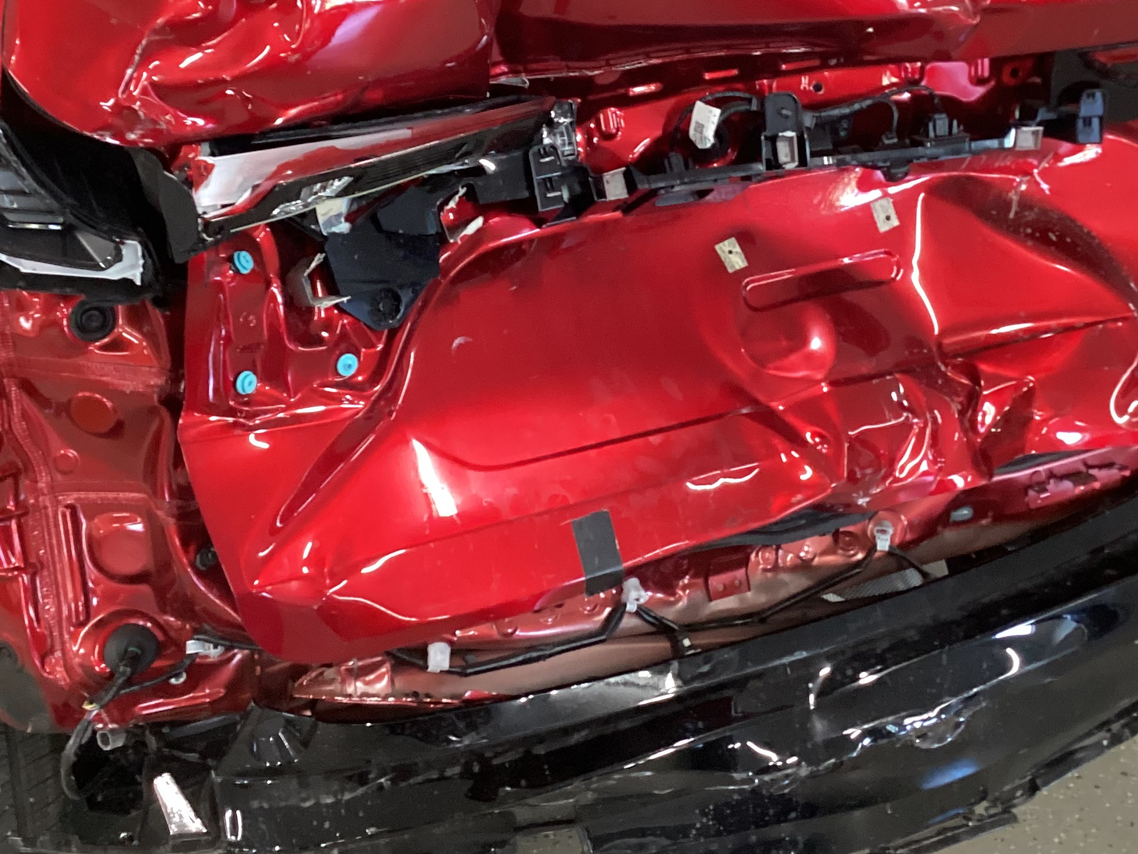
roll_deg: +0.3
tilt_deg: -21.3
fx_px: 1742
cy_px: 244
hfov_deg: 36.2
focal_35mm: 53
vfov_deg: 27.3
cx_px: 590
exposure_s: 1/25
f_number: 2.4
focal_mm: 3.3
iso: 320
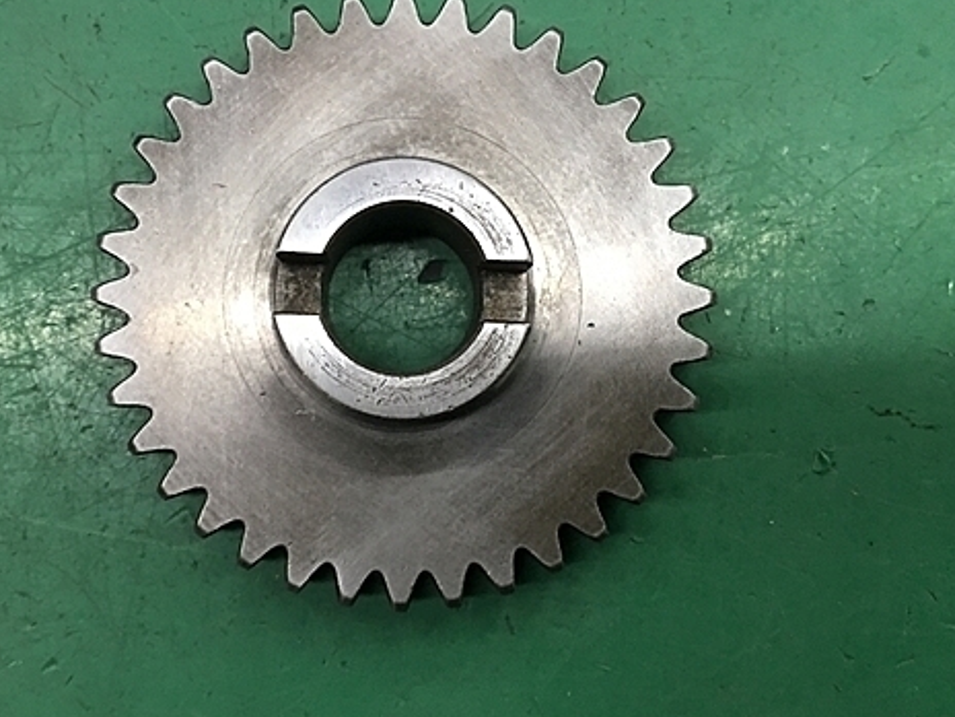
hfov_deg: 46.4
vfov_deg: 35.9
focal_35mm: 40
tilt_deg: -87.6
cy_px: 315
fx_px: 1104
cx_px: 362
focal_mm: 4.15
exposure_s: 1/30
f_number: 2.2
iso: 100
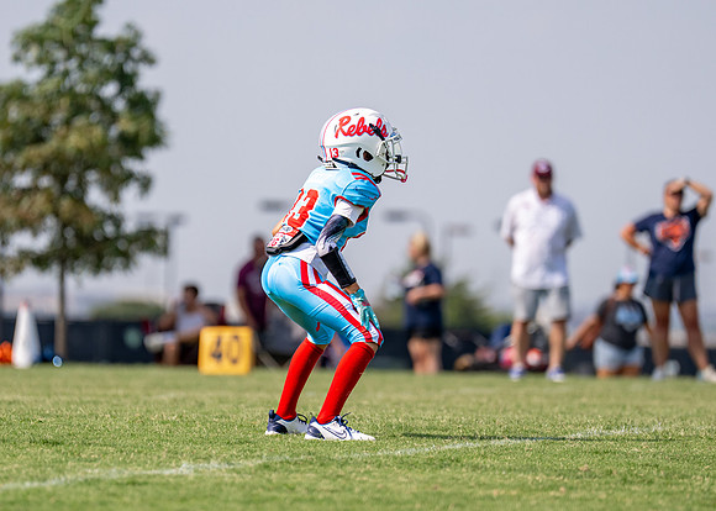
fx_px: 7023
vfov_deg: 4.2
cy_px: 277
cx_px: 312
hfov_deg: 5.8
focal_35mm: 345
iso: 125
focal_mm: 200
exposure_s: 1/3200
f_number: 2.8
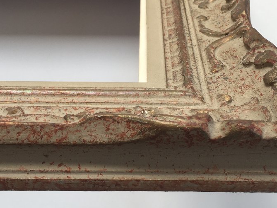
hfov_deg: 36.8
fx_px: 416
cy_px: 77
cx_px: 142
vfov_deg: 27.9
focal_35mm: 52
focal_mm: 4.15
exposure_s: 1/100
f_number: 2.2
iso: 25
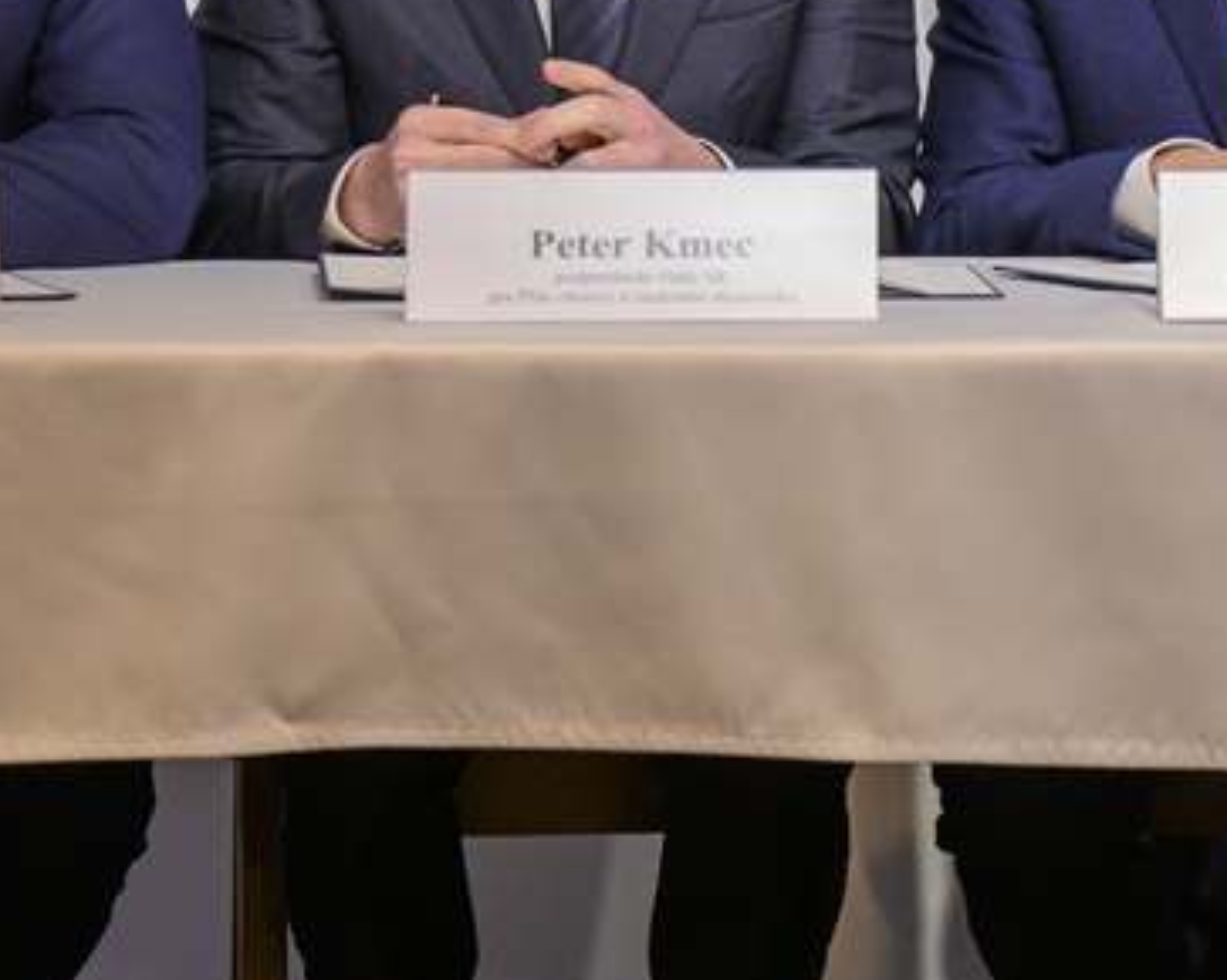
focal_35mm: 278
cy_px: -231
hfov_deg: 6.9
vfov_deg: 5.5
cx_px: 1372
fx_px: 10090
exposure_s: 1/400
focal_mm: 84
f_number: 2.8
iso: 1000
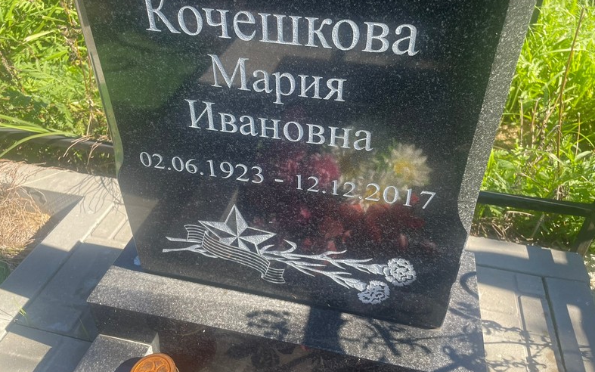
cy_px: 158
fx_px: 454
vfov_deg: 44.4
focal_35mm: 28
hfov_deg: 66.5
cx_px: 300
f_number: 1.6
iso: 32
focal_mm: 4.2
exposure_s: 1/511
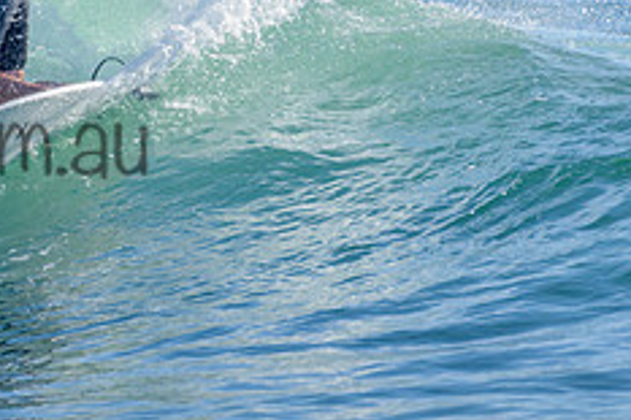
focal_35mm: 1527
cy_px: 53
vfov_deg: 0.9
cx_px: -3
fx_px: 26745
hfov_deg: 1.4
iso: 200
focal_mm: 500
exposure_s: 1/2000
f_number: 5.6
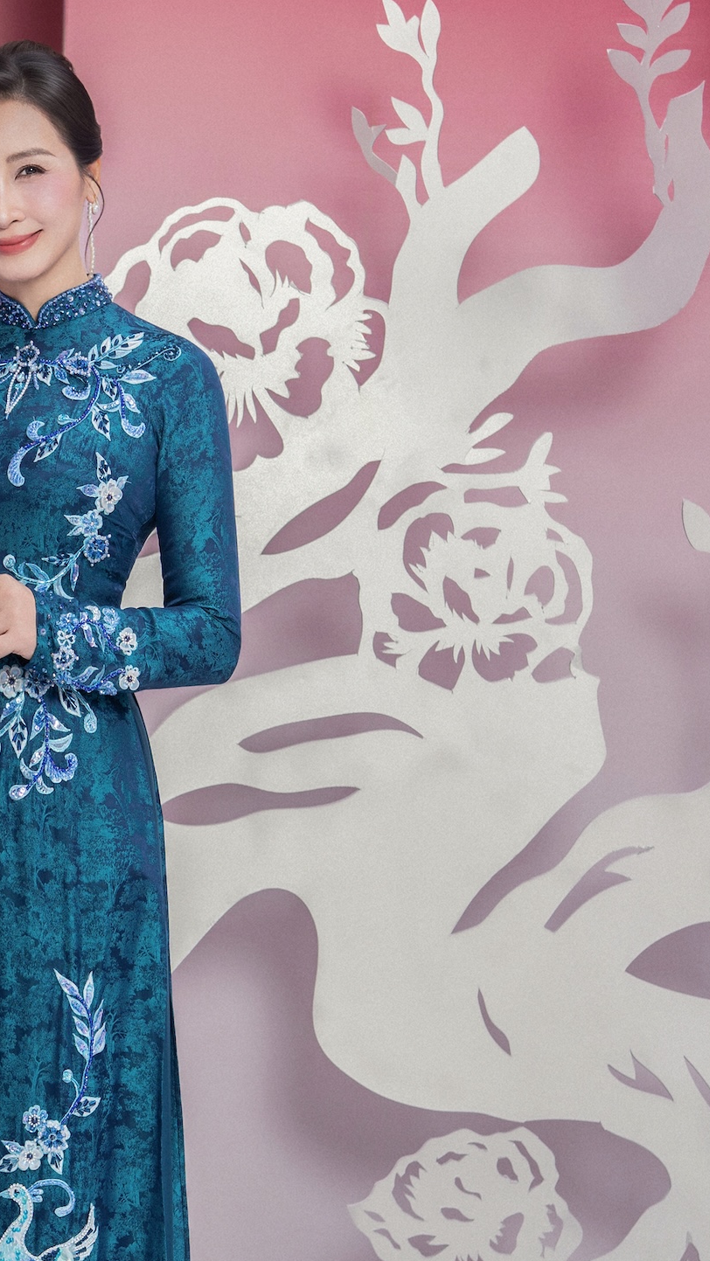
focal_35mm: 113
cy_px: 830
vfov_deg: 18.9
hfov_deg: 10.6
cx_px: -61
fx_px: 3781
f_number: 5.6
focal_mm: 55
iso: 200
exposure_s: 1/160
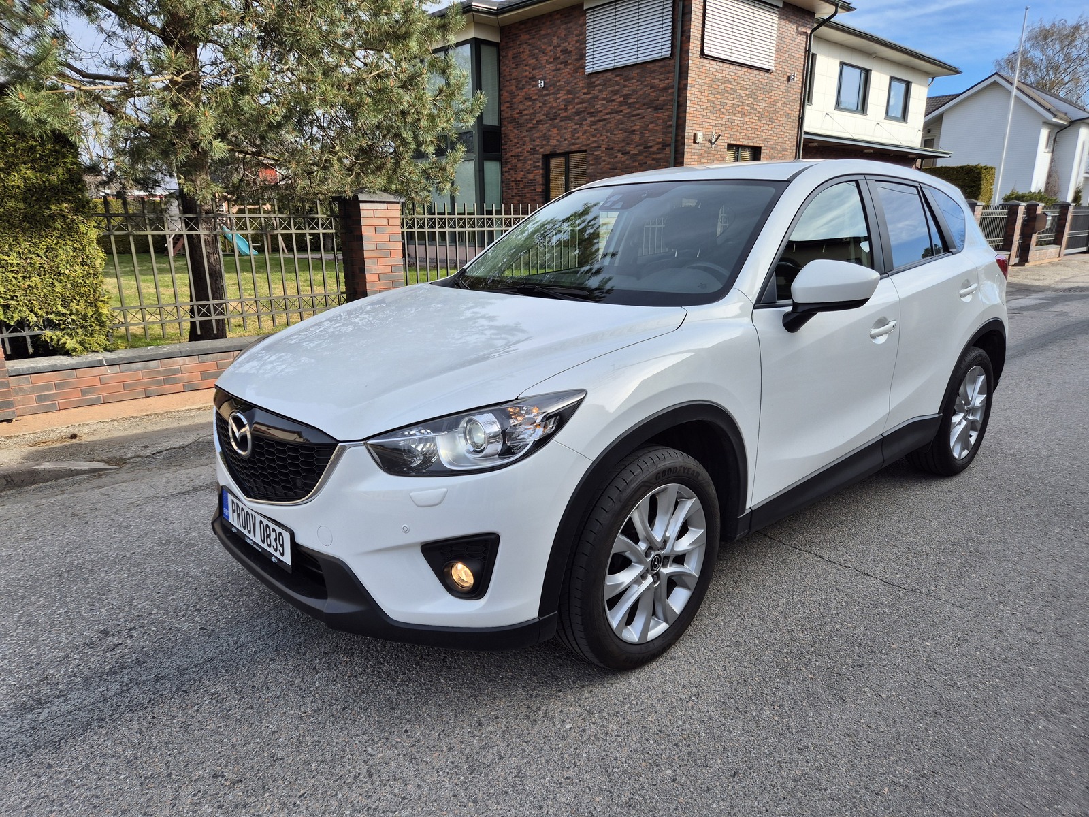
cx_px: 544
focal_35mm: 23
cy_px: 408
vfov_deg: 58.9
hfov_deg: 73.9
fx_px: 724
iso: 25
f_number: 1.8
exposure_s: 1/944
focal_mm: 5.4
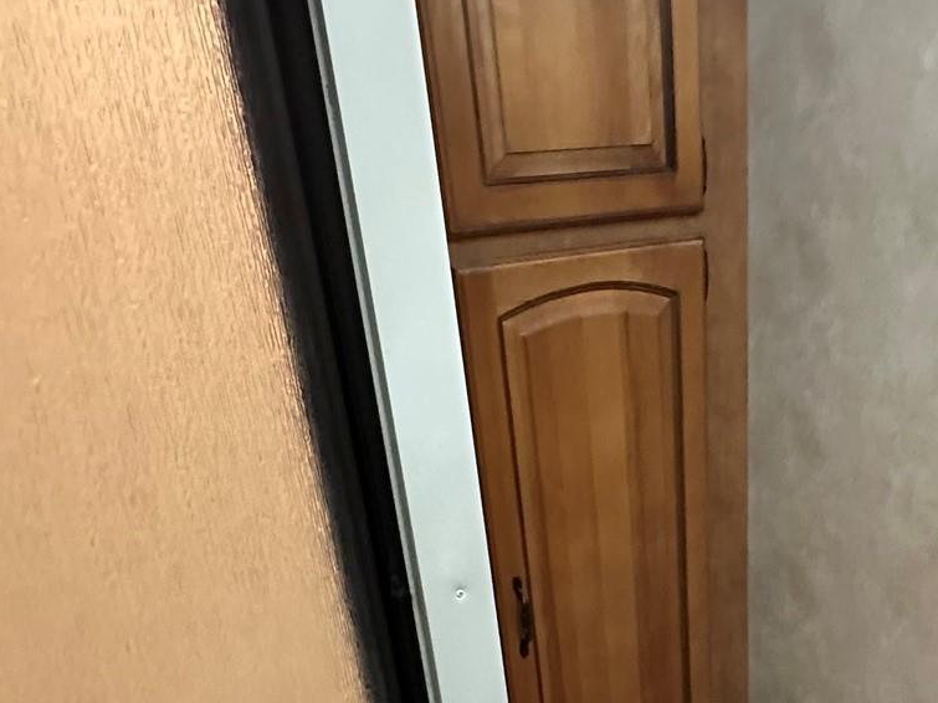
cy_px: 624
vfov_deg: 35.6
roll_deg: +0.8
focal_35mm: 38
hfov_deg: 46.9
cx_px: 719
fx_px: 1030
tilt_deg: -28.5
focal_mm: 2.22
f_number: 2.2
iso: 1250
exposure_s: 1/57
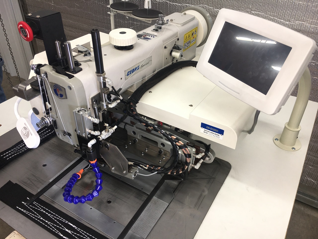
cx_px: 159
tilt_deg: -36.3
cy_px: 120
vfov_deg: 48.2
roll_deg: -1.4
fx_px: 266
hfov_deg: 61.7
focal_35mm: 29
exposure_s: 1/47
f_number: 2.2
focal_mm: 4.15
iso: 25
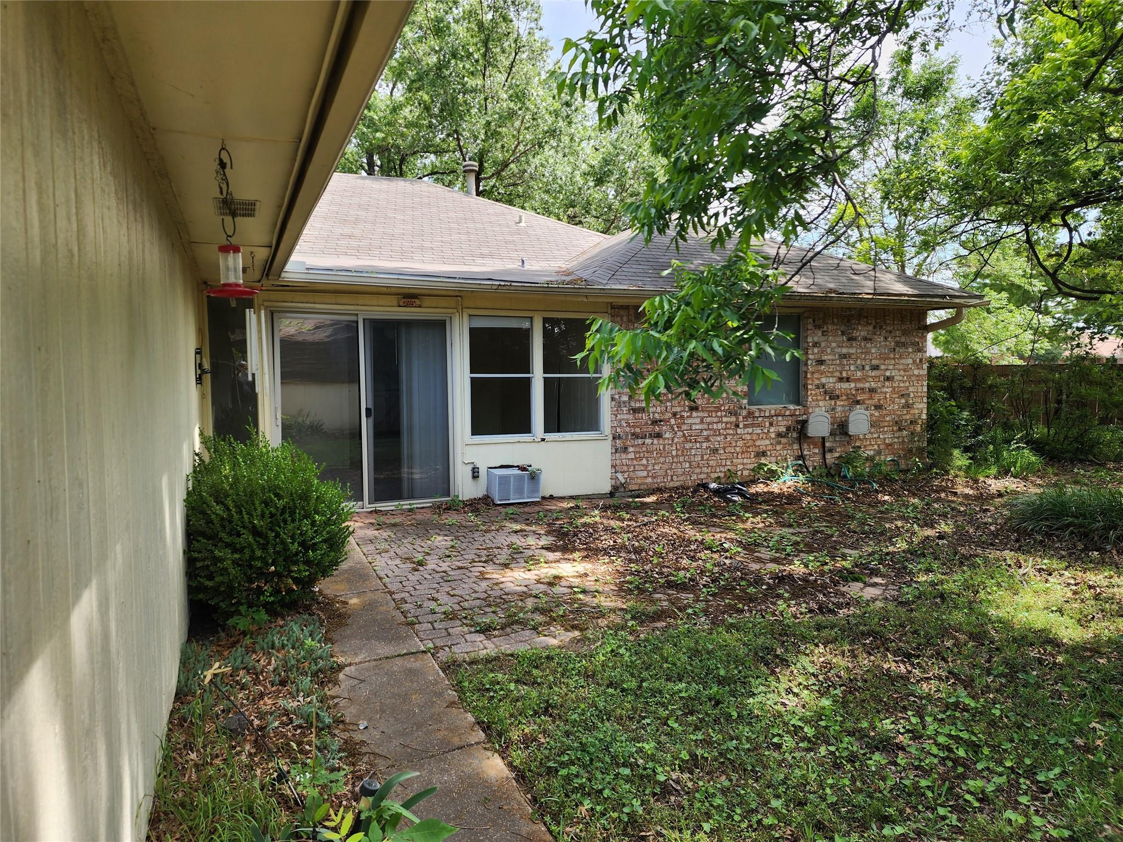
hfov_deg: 73.9
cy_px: 421
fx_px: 746
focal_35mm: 23
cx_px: 562
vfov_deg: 58.9
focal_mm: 6.4
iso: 16
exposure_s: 1/180
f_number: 1.8
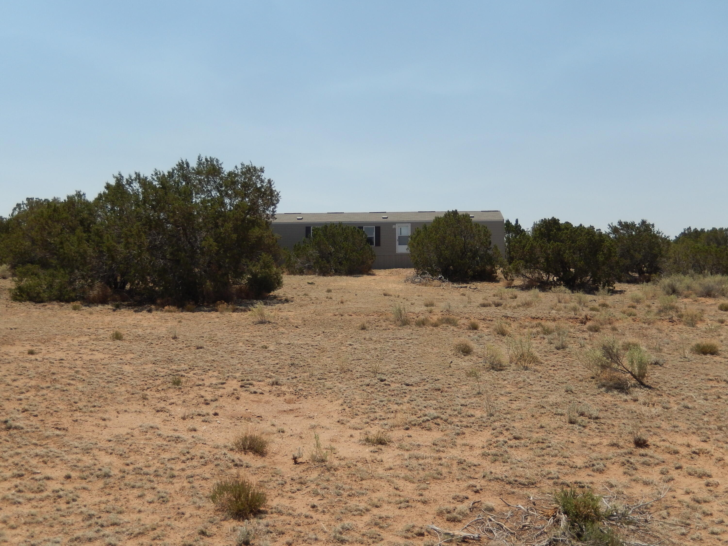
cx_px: 364
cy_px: 273
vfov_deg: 39.7
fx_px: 757
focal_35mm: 36
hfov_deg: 51.4
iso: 125
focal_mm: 6.5
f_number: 8
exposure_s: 1/400
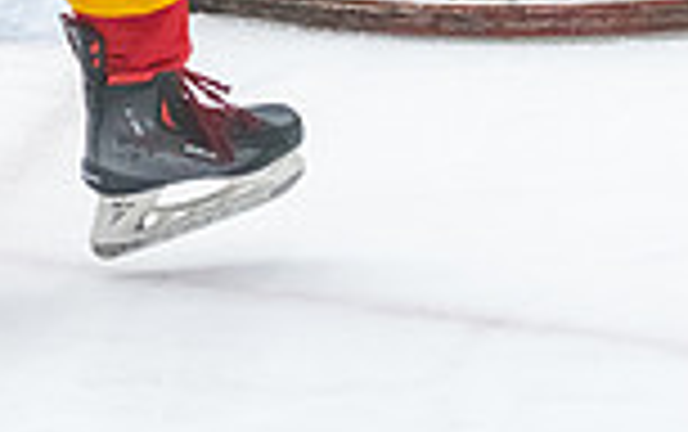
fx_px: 5744
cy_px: -362
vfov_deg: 4.3
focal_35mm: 306
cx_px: -456
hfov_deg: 6.7
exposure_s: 1/800
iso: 3200
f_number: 2.8
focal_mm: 70
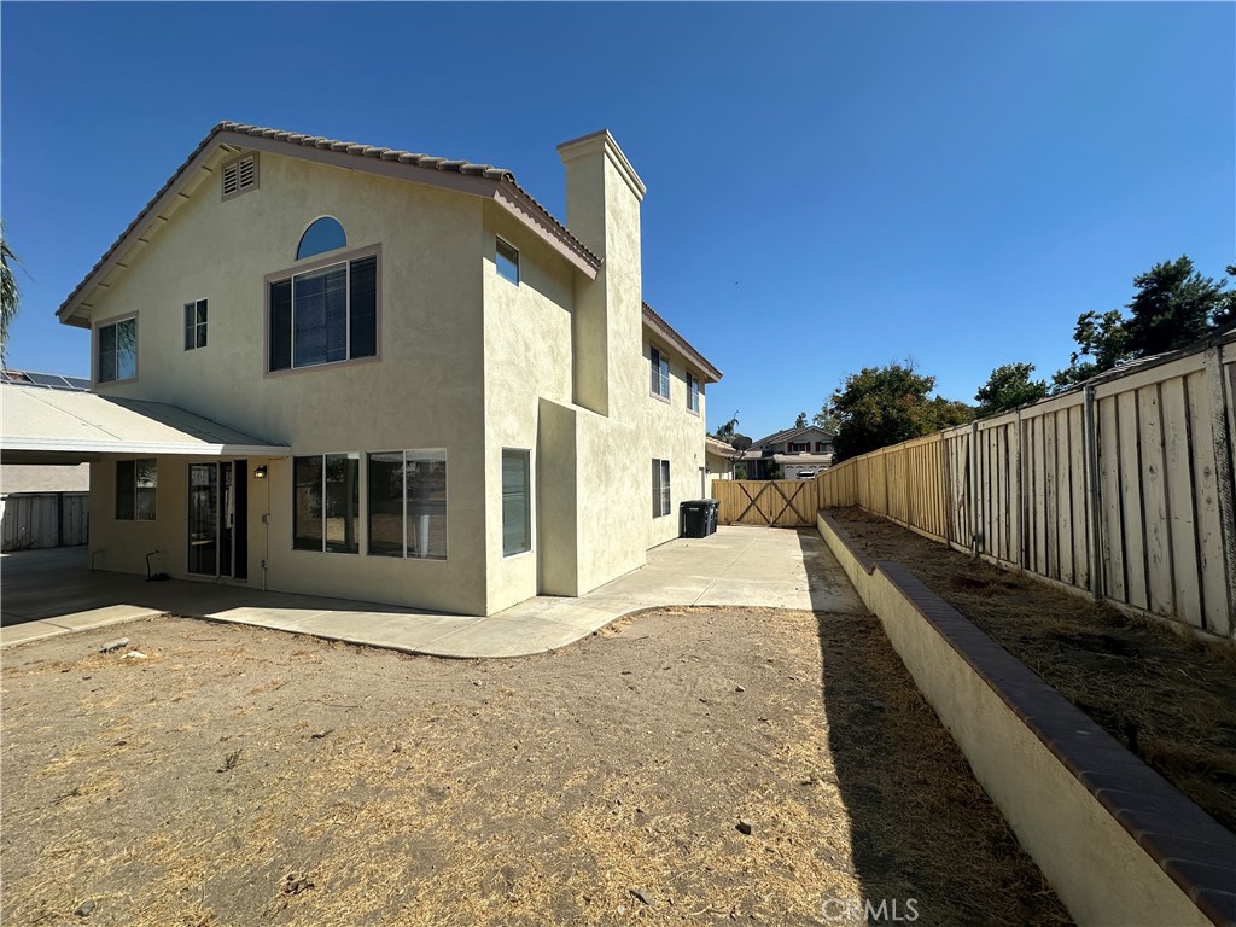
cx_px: 618
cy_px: 464
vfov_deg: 85.7
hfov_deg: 102.1
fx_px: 500
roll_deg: +0.7
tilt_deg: +4.3
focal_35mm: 14
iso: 40
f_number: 2.2
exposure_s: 1/3861
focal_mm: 2.22
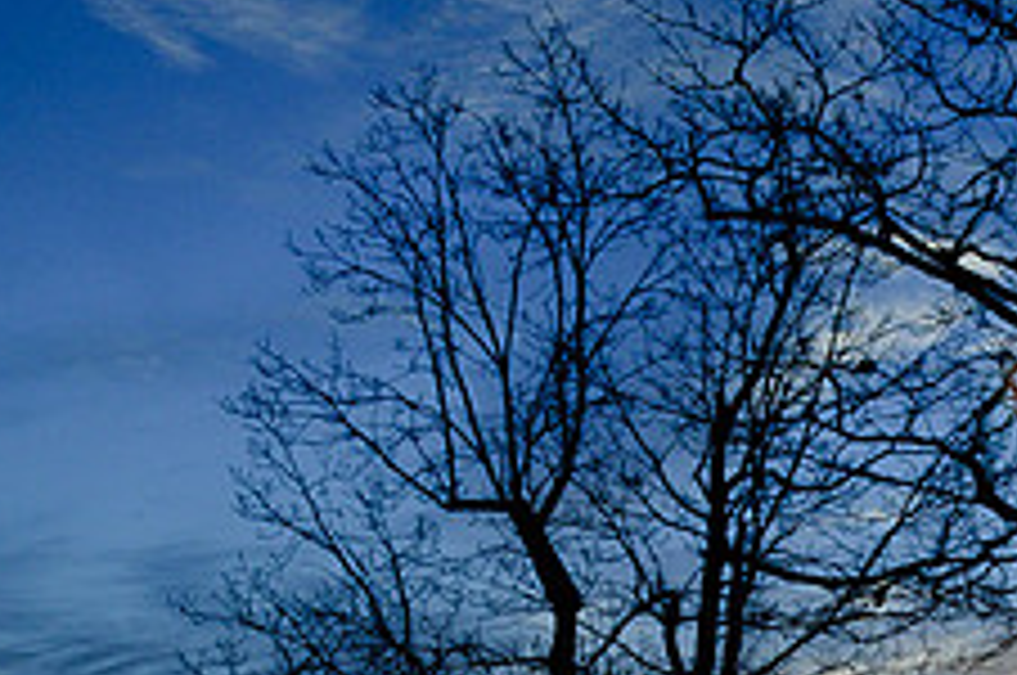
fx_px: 3695
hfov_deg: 15.4
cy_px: 682
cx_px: 981
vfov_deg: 10.3
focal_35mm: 131
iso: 200
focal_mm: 34
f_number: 22
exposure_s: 1/4
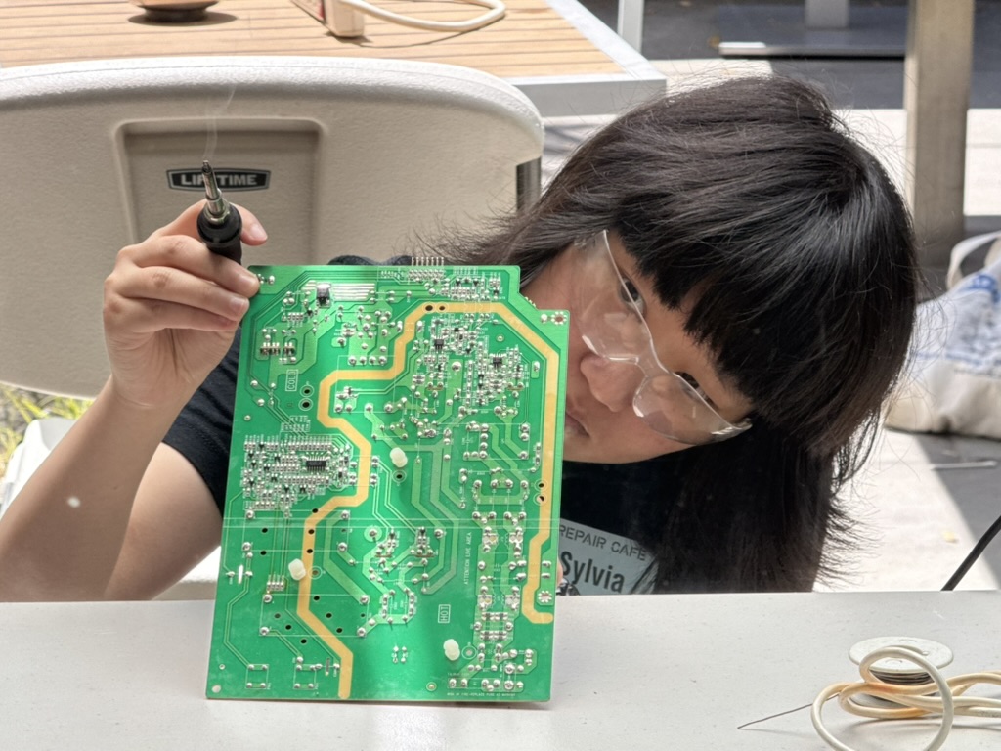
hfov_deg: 16.4
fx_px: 3470
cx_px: 500
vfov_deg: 12.3
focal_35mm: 120
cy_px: 376
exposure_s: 1/185
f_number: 2.8
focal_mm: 15.66
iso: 64
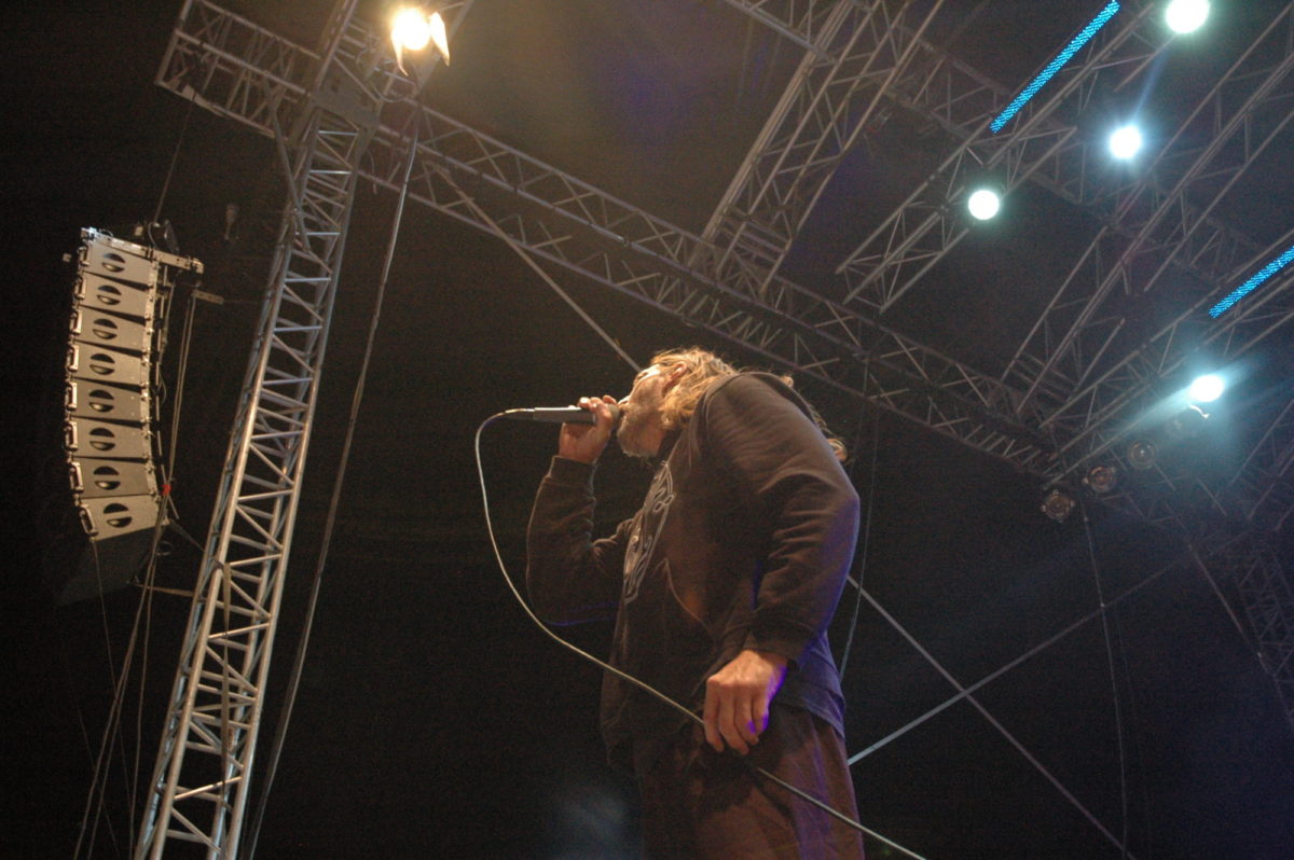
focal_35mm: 36
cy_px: 430
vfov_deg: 36.8
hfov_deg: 53.2
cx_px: 647
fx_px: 1293
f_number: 3.8
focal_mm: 24
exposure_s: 1/25
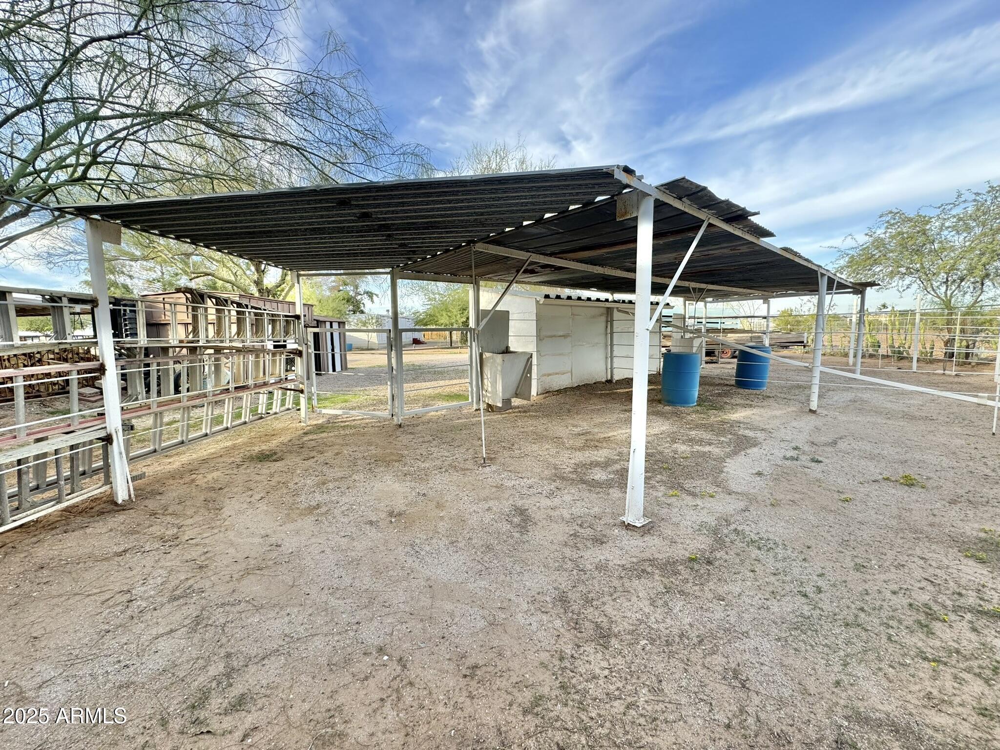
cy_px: 375
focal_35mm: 14
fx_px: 404
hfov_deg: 102.1
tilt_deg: -6.2
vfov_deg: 85.7
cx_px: 500
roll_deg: +1.4
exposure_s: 1/240
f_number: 2.2
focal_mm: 2.22
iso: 40
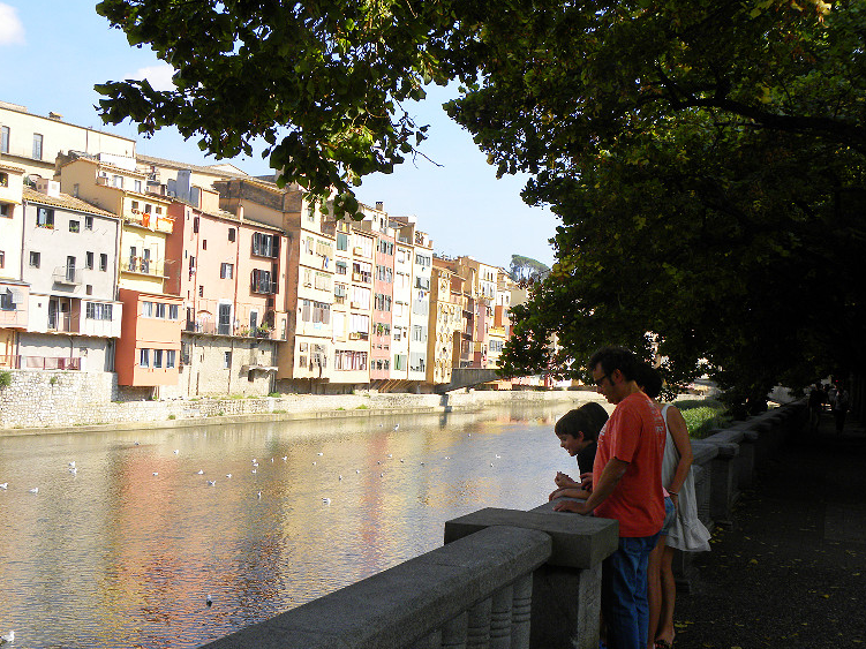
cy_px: 333
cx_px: 429
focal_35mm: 49
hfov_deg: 38.9
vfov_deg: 29.7
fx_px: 1226
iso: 64
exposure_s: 1/256
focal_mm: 8.2
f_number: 5
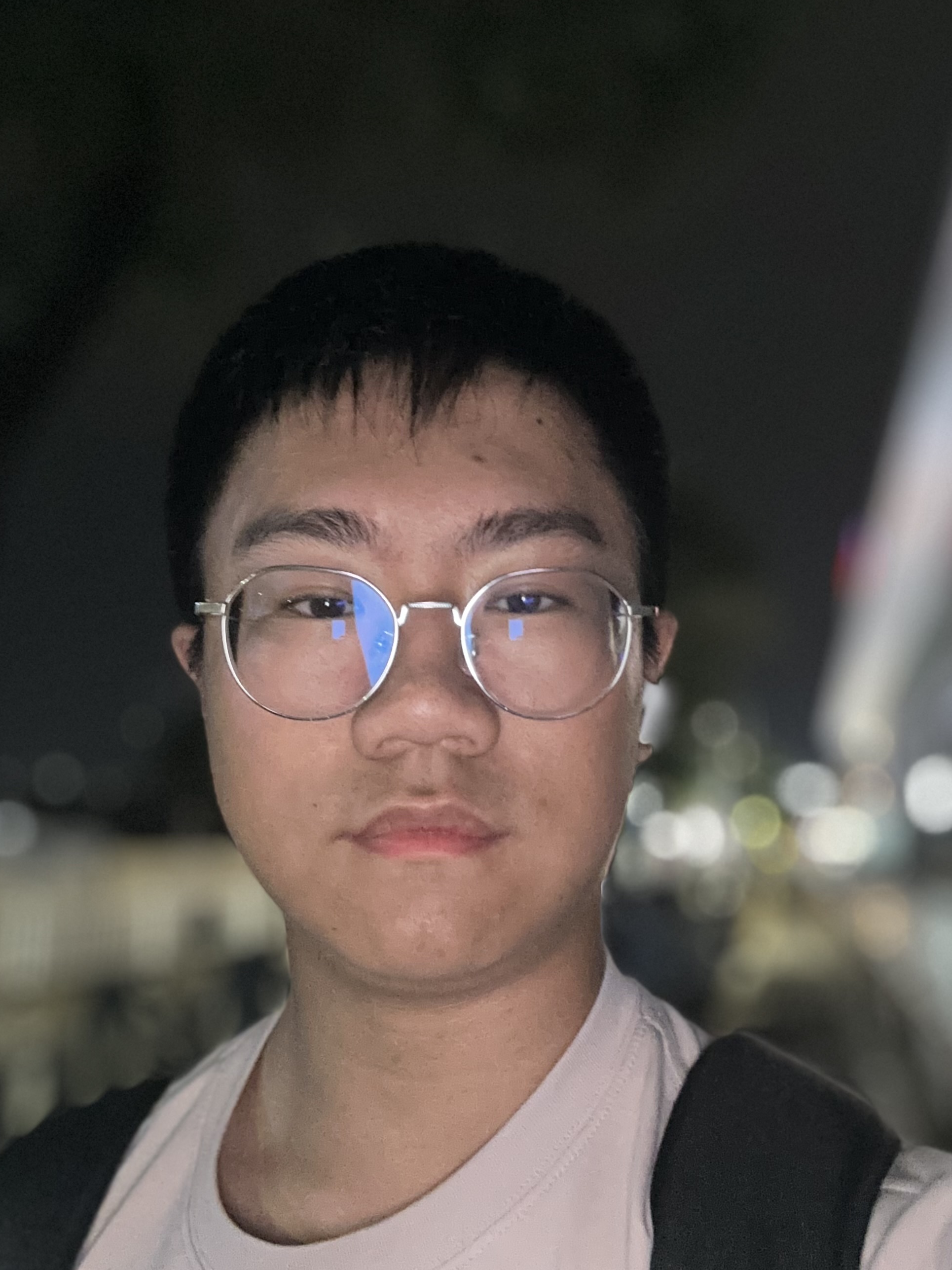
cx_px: 513
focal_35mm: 36
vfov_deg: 51.3
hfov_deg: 39.6
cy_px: 606
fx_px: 1320
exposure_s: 1/27
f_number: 1.9
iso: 250
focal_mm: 2.69
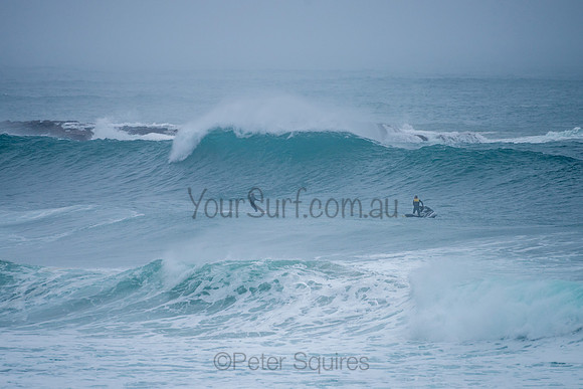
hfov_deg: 3.4
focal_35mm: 613
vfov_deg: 2.2
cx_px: 280
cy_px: 180
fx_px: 9933
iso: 250
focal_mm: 500
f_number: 5.6
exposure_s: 1/1250
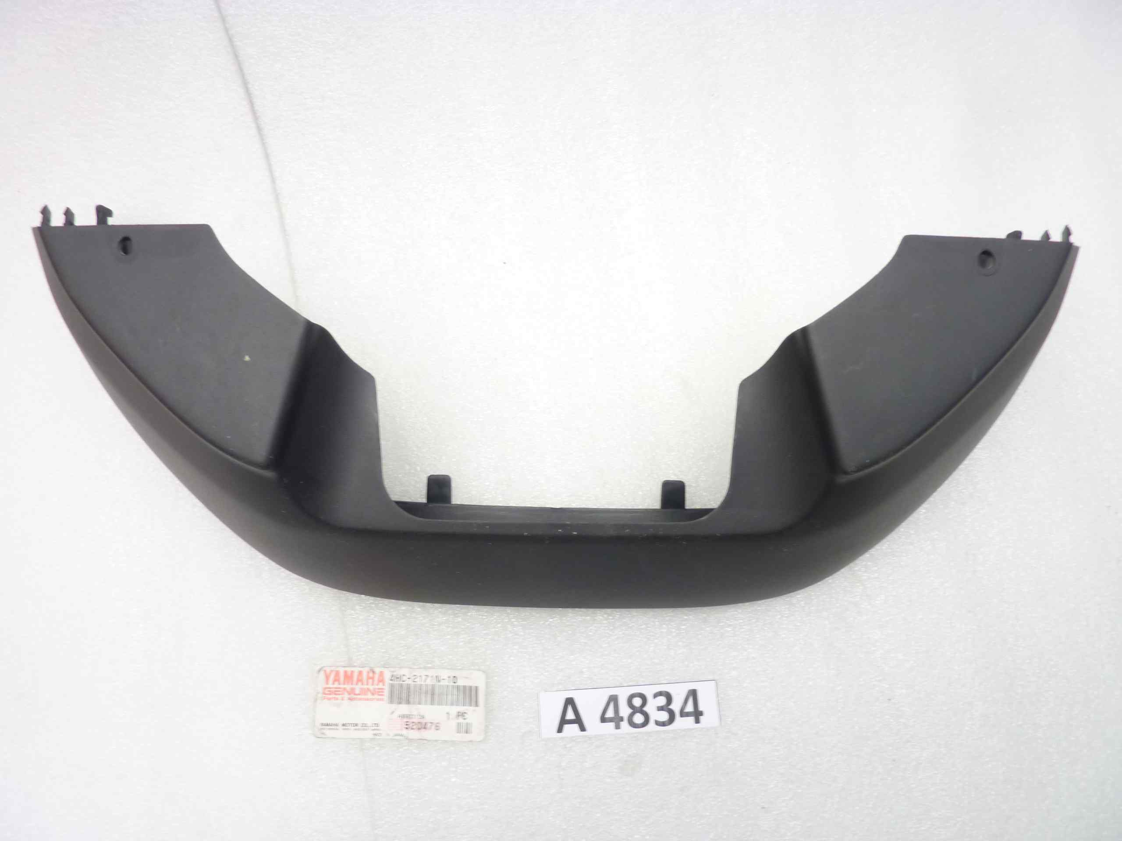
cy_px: 420
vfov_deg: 54.9
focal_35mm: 25
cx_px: 561
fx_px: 810
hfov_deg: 69.4
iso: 80
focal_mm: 4.1
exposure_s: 1/10
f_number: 3.3
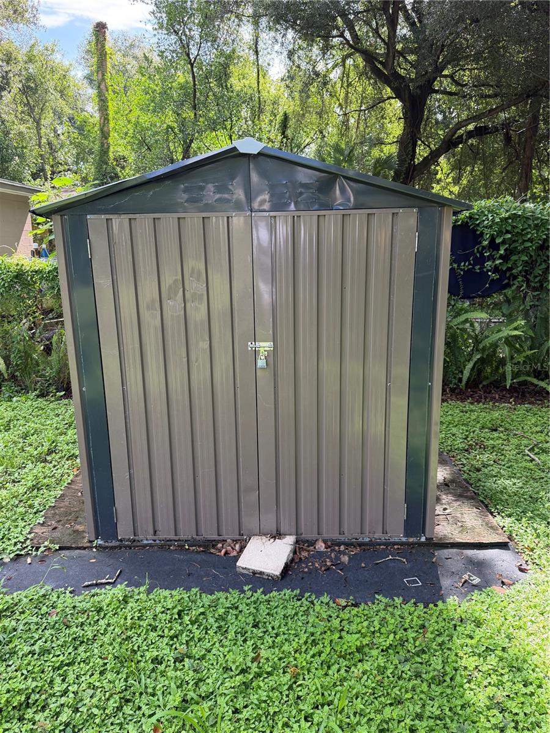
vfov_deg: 71.6
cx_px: 275
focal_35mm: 24
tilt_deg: -13.9
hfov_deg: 56.8
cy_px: 366
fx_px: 508
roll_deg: -0.6
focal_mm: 6.76
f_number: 1.78
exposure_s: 1/430
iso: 100
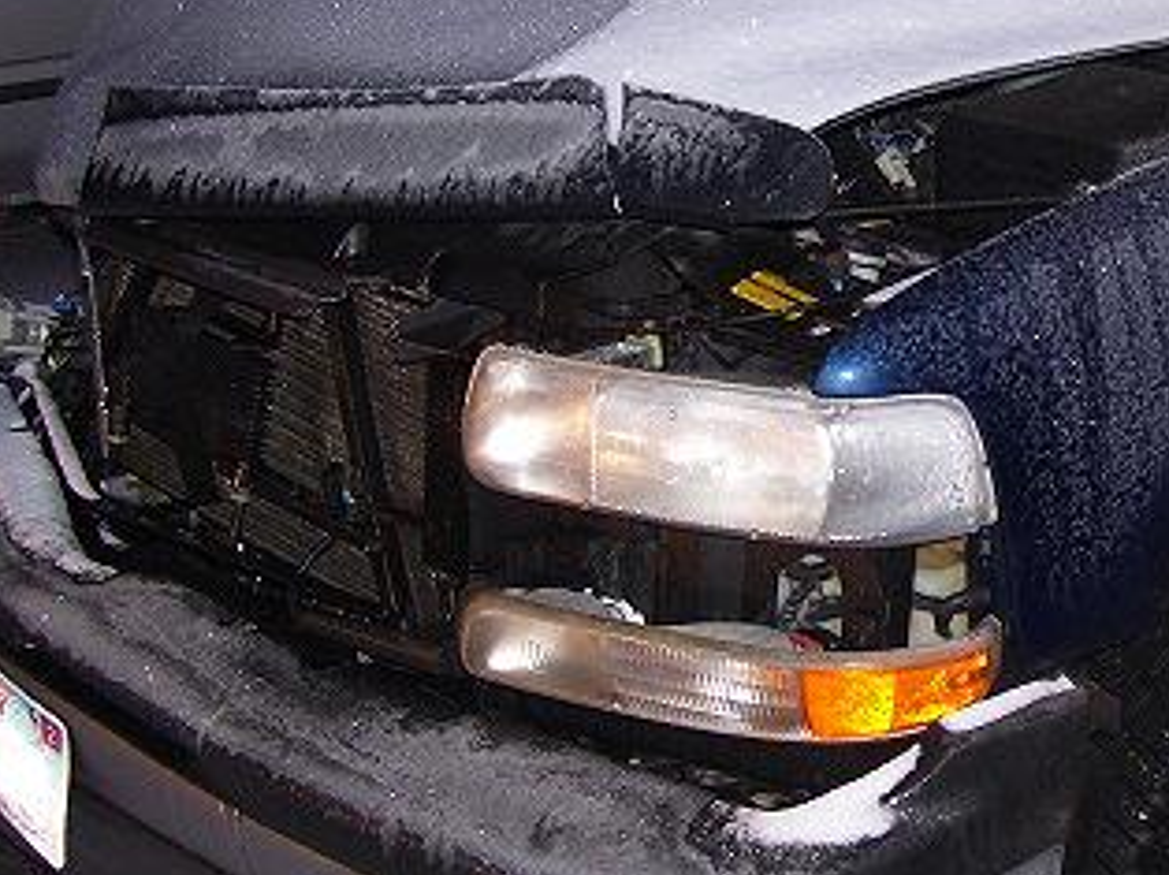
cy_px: 378
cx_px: 1013
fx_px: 2565
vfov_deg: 19.3
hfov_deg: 25.0
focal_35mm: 76
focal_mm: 6
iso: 125
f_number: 2.7
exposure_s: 1/60
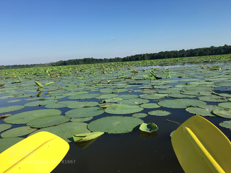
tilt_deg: -5.8
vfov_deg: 48.2
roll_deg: +3.3
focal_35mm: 29
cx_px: 116
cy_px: 86
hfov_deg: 61.7
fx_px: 194
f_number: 2.2
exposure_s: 1/1374
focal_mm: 4.15
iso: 25
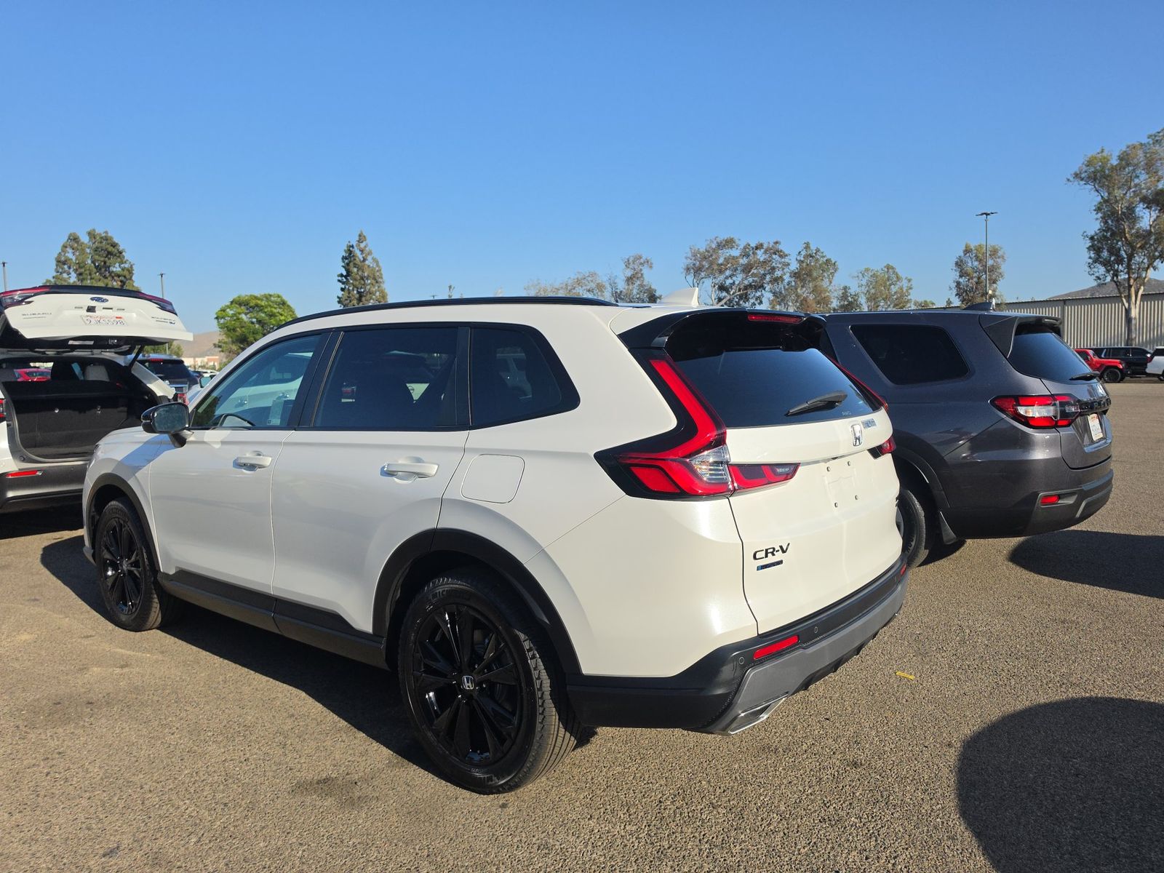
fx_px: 773
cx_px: 582
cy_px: 436
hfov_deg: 73.9
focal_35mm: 23
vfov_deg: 58.9
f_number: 1.4
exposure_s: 1/7940
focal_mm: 6.5
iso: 56
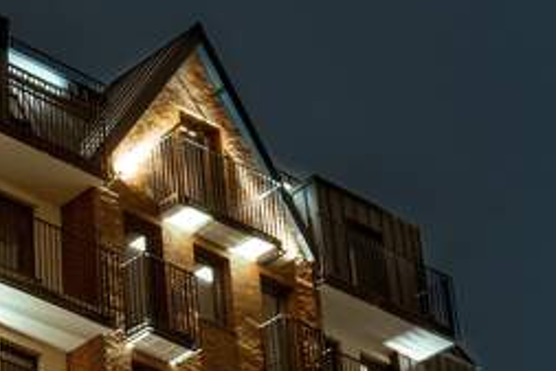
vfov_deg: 11.4
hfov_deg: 16.5
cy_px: 387
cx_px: -110
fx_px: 1832
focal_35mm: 119
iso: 100
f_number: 5.6
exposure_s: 8
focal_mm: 25
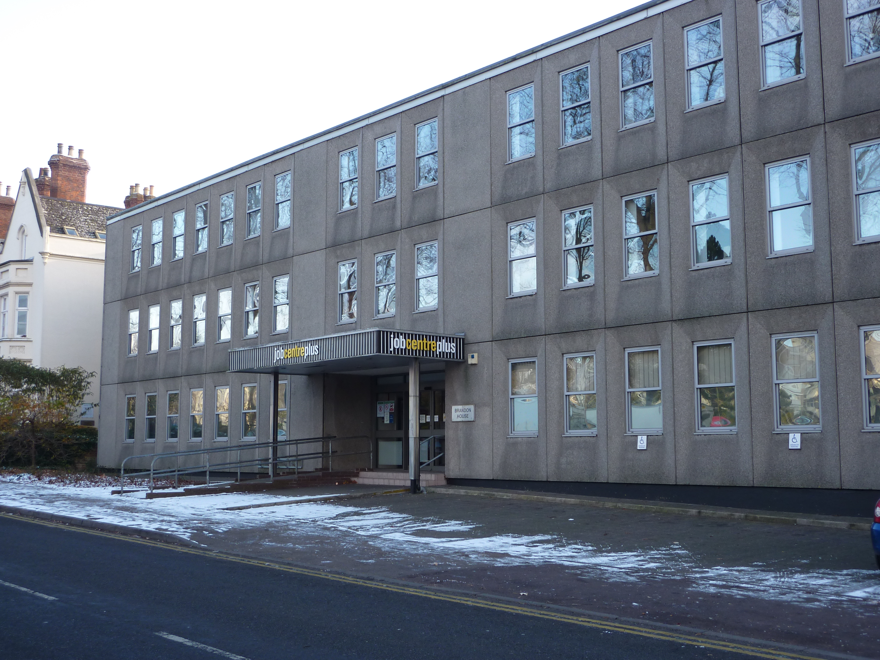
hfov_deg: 44.8
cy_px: 330
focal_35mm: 42
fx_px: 1068
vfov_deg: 34.3
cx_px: 440
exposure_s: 1/80
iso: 80
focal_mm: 6.9
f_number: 3.7
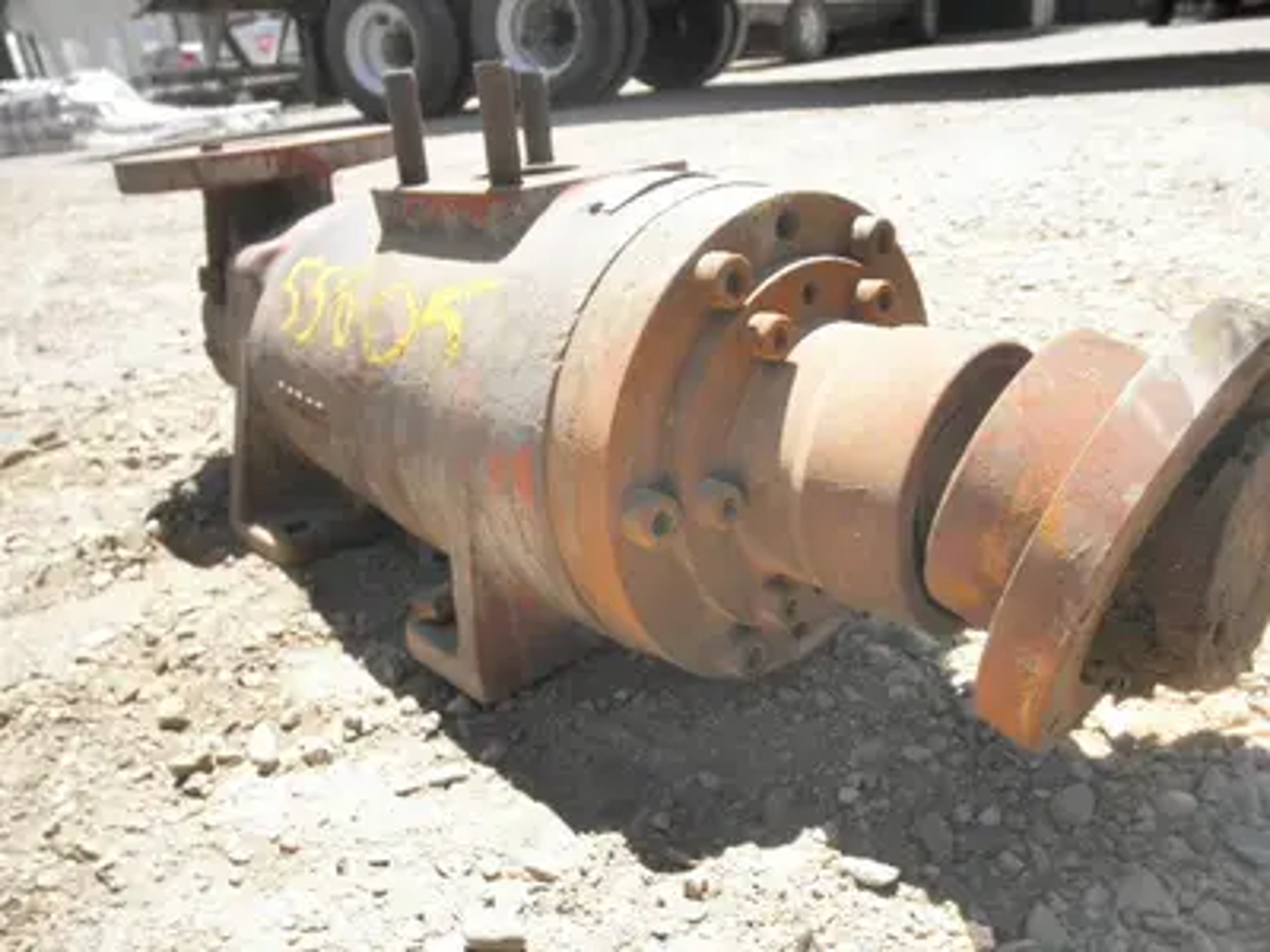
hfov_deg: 63.4
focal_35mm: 28
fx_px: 1027
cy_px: 476
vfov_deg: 49.7
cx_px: 635
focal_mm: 5
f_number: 8.5
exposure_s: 1/50
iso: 64
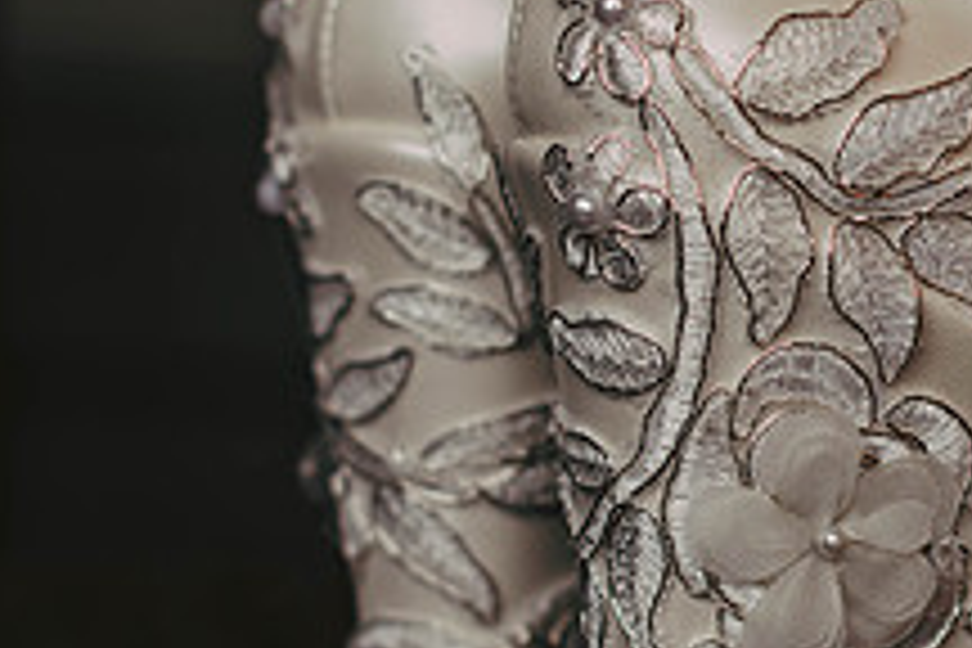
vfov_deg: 8.9
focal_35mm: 154
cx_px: 838
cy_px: 255
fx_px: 4158
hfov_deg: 13.2
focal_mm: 50
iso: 320
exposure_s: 1/250
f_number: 2.5
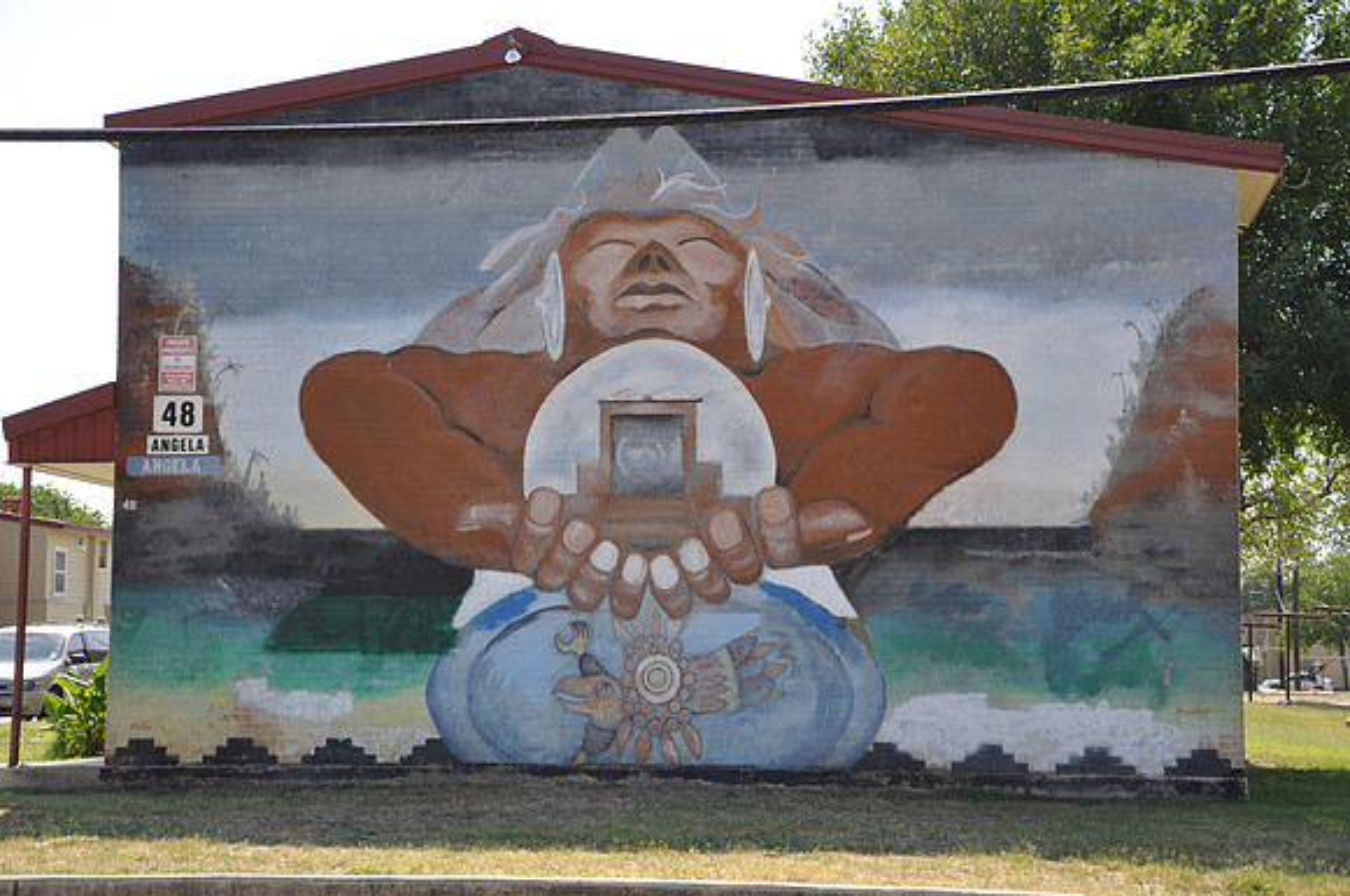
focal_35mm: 72
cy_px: 448
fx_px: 2696
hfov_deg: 28.1
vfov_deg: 18.9
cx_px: 675
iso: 200
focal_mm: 48
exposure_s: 1/125
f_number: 5.6
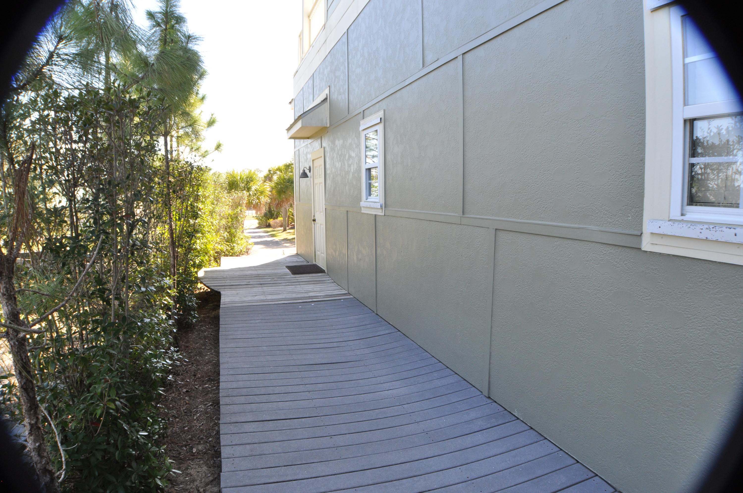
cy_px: 246
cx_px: 372
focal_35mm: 27
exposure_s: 1/50
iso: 400
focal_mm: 18
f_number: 11
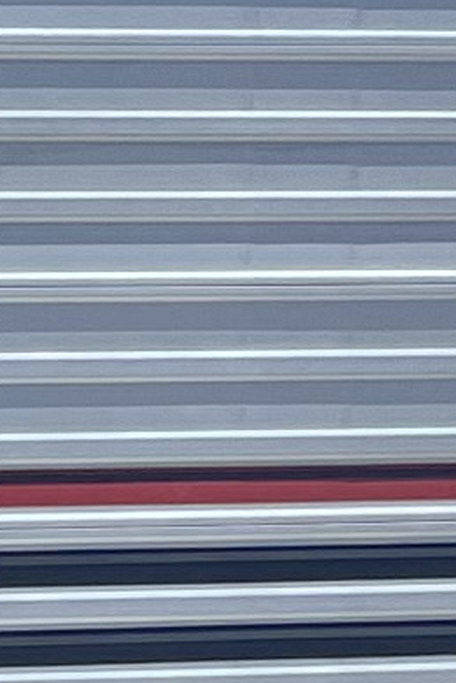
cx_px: -1850
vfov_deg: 7.3
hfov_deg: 4.3
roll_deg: +0.1
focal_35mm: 280
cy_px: 602
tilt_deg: -3.4
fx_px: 5310
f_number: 1.6
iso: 50
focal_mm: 5.1
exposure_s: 1/2899
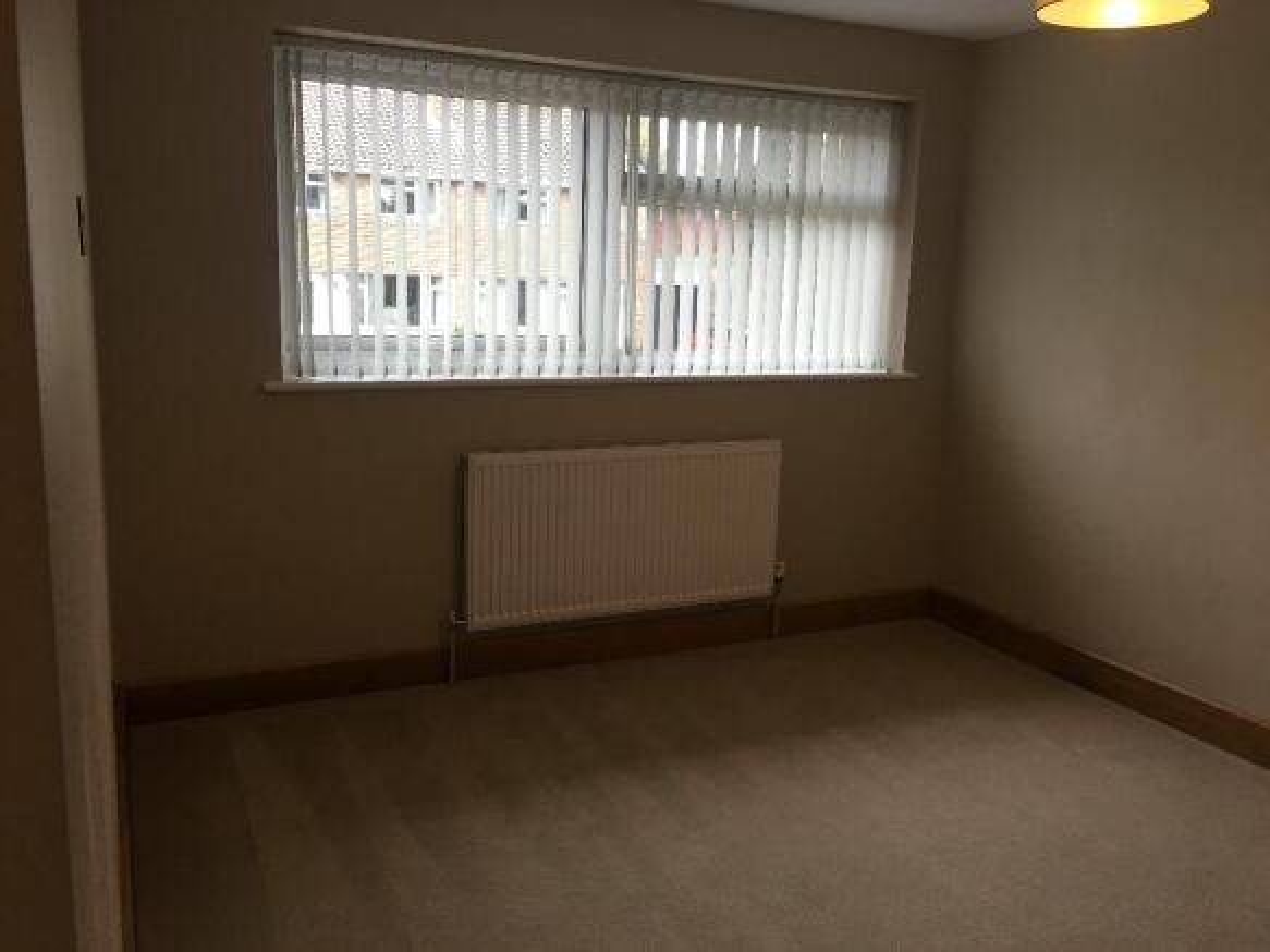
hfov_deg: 61.7
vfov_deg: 48.2
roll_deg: -1.6
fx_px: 1064
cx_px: 635
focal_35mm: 29
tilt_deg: -10.1
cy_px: 476
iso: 32
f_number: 2.2
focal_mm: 4.15
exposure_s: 1/33
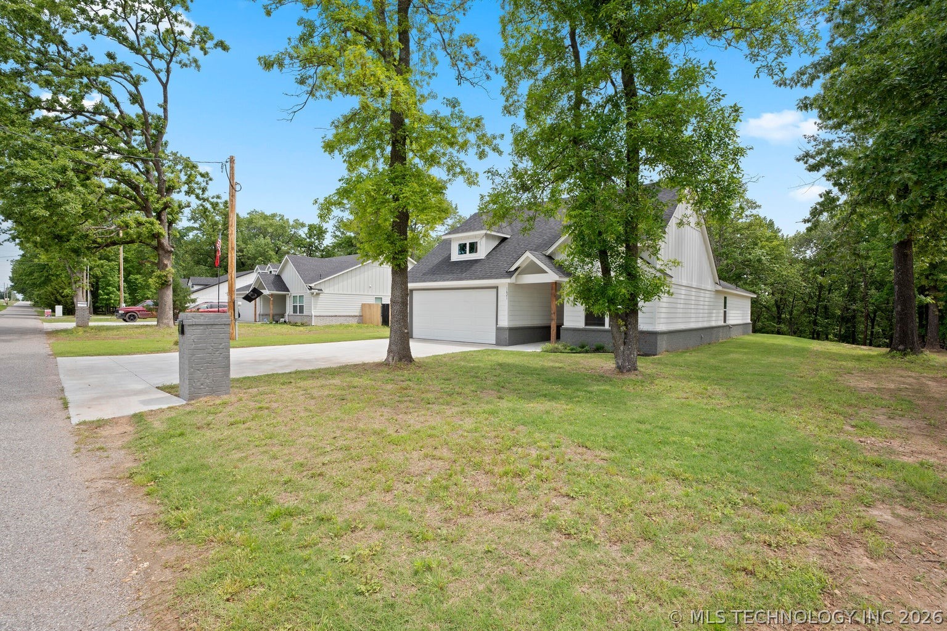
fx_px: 421
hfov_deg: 96.7
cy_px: 316
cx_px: 474
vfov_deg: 73.7
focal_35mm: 16
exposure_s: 1/100
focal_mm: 16
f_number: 9
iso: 200
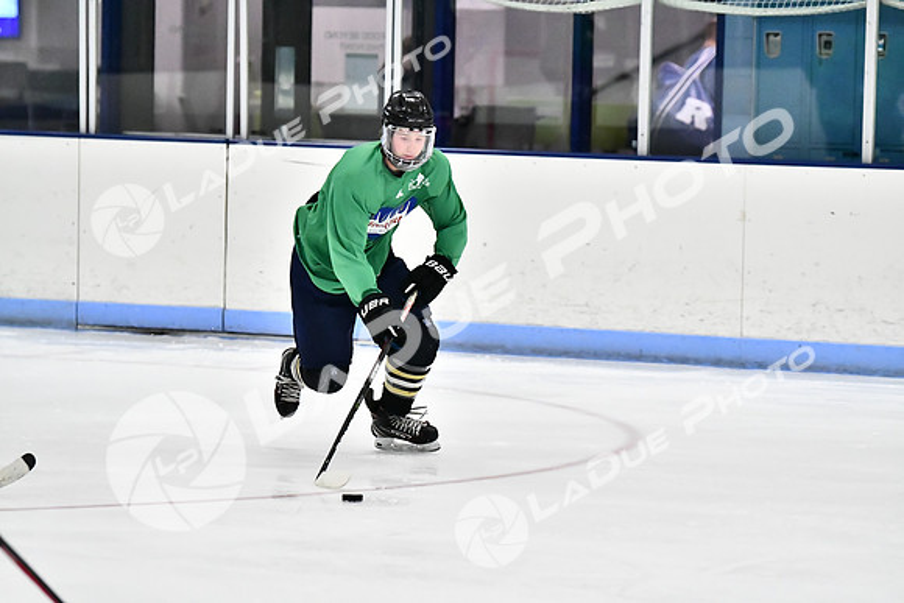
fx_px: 4709
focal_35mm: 188
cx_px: 452
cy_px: 302
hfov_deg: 11.0
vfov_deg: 7.3
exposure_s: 1/1600
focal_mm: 125
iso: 8000
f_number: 2.8
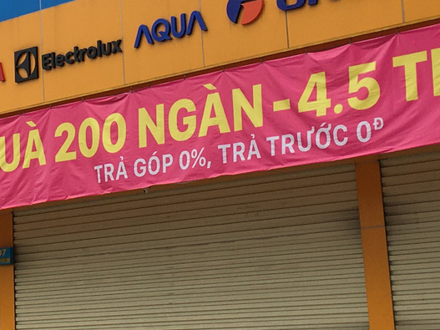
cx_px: -66
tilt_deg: +14.6
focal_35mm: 110
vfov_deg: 13.4
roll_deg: +0.8
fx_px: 1398
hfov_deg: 17.2
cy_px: 53
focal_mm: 4.15
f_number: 2.2
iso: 25
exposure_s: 1/1083
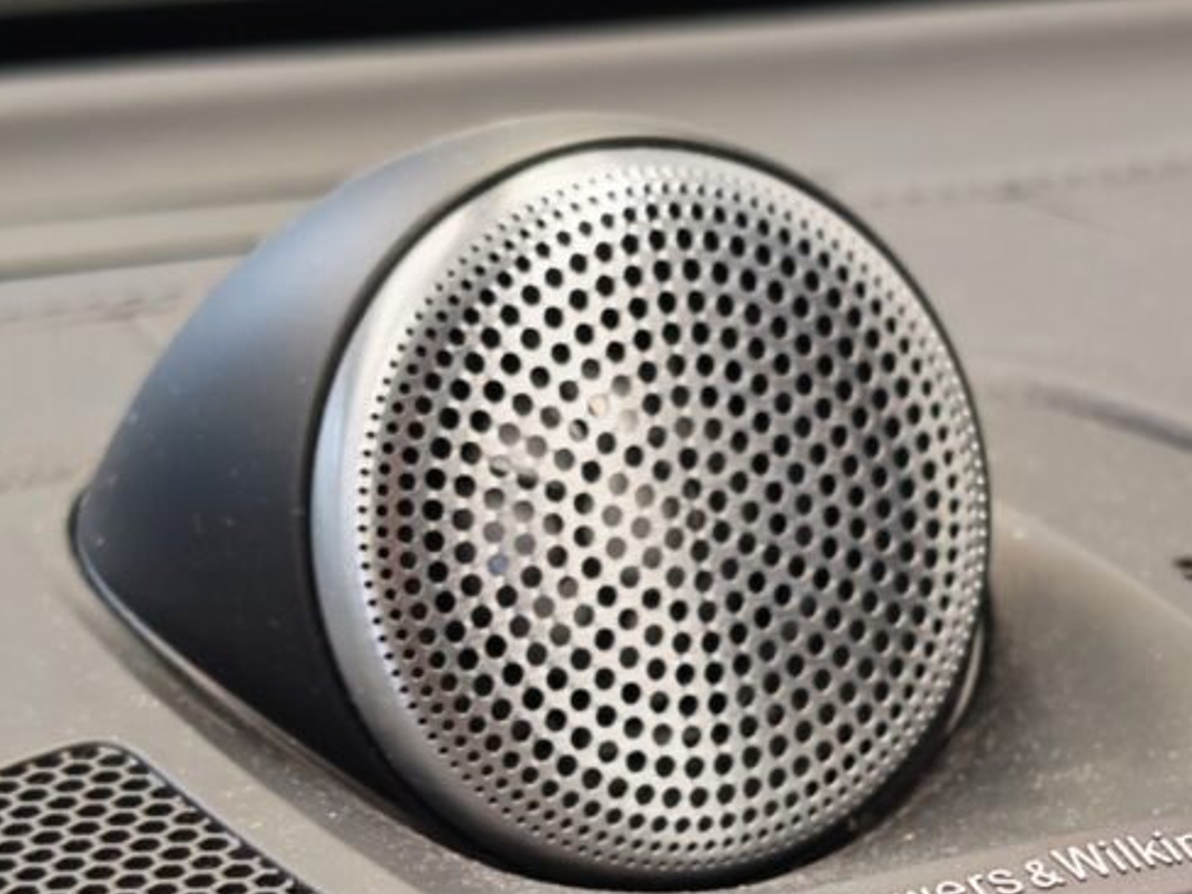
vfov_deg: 14.0
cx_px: 696
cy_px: 689
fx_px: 3616
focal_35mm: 105
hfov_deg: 18.7
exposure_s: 1/50
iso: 125
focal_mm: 5.4
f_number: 1.6
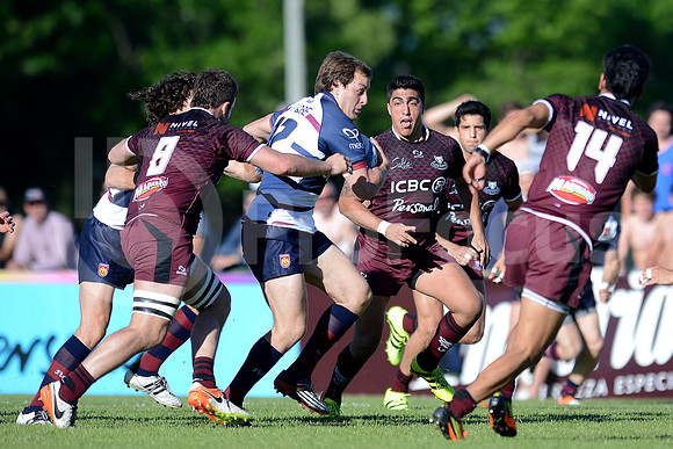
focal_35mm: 420
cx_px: 336
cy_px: 224
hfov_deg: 4.9
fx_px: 7853
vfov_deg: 3.3
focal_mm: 420
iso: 400
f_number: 4
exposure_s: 1/2500
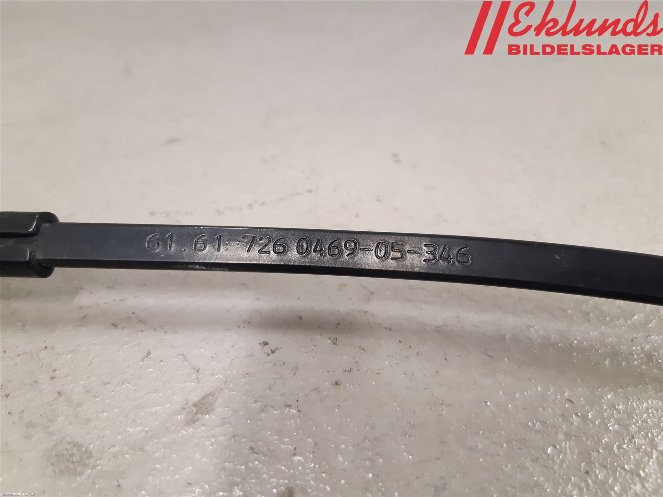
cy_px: 248
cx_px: 332
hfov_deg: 67.3
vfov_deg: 53.1
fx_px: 498
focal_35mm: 26
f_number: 1.7
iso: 250
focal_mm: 3.93
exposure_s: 1/50
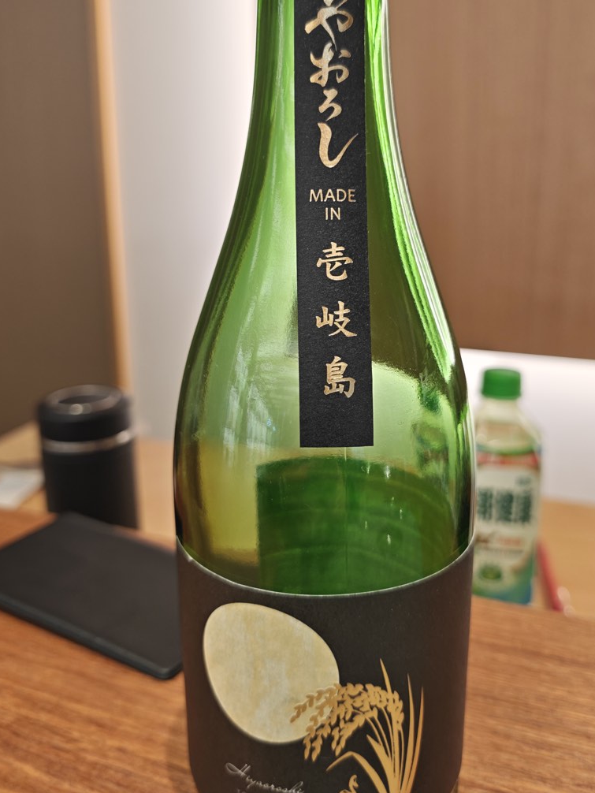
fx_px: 733
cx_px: 308
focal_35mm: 32
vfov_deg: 56.6
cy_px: 337
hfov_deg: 44.2
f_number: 1.67
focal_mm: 6.62
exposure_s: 1/120
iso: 100
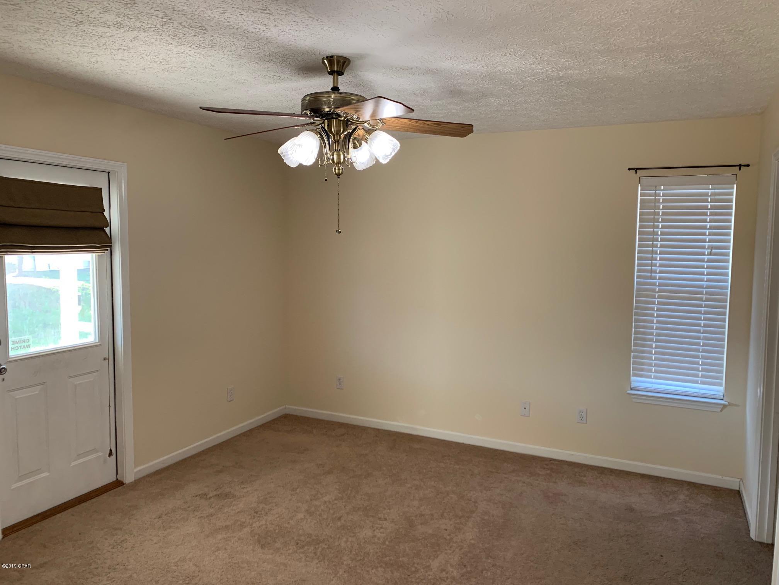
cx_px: 390
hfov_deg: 67.3
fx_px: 585
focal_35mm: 26
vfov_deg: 53.1
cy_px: 292
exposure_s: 1/60
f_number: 1.8
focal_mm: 4.25
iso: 125
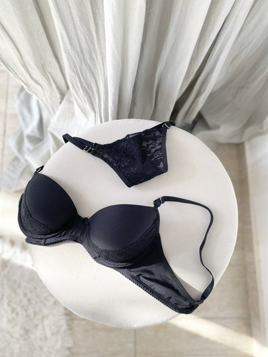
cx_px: 134
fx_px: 268
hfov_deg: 53.1
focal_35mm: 26
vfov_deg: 67.3
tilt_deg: -79.4
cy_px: 178
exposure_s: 1/164
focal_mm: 4.25
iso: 32
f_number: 1.8
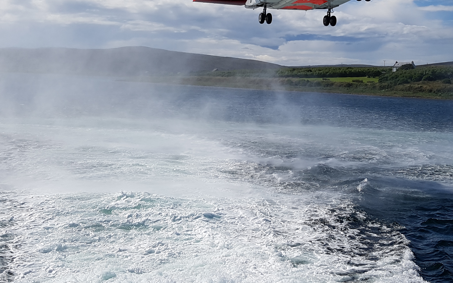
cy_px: 70
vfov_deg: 25.0
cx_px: 271
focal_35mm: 51
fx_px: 630
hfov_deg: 39.4
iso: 50
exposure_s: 1/7184
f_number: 1.7
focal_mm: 4.2
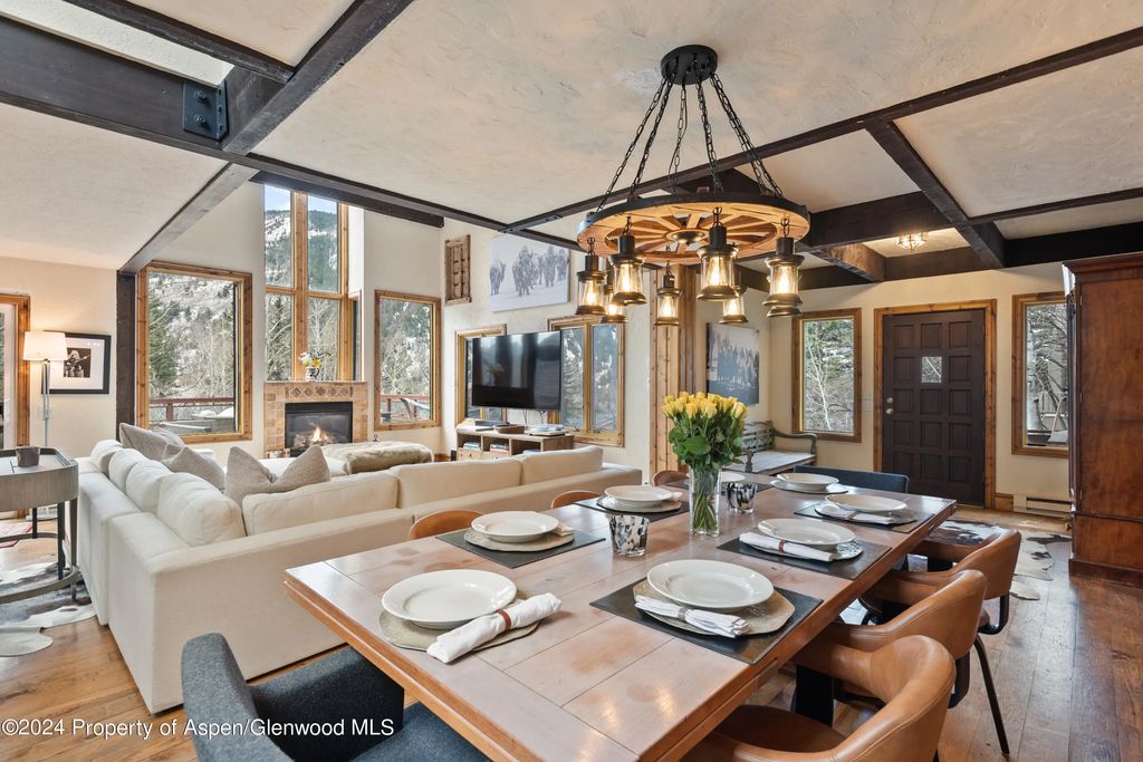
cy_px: 381
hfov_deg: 93.3
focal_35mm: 17
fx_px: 540
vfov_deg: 70.5
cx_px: 572
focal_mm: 17
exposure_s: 1/3
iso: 320
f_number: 7.1
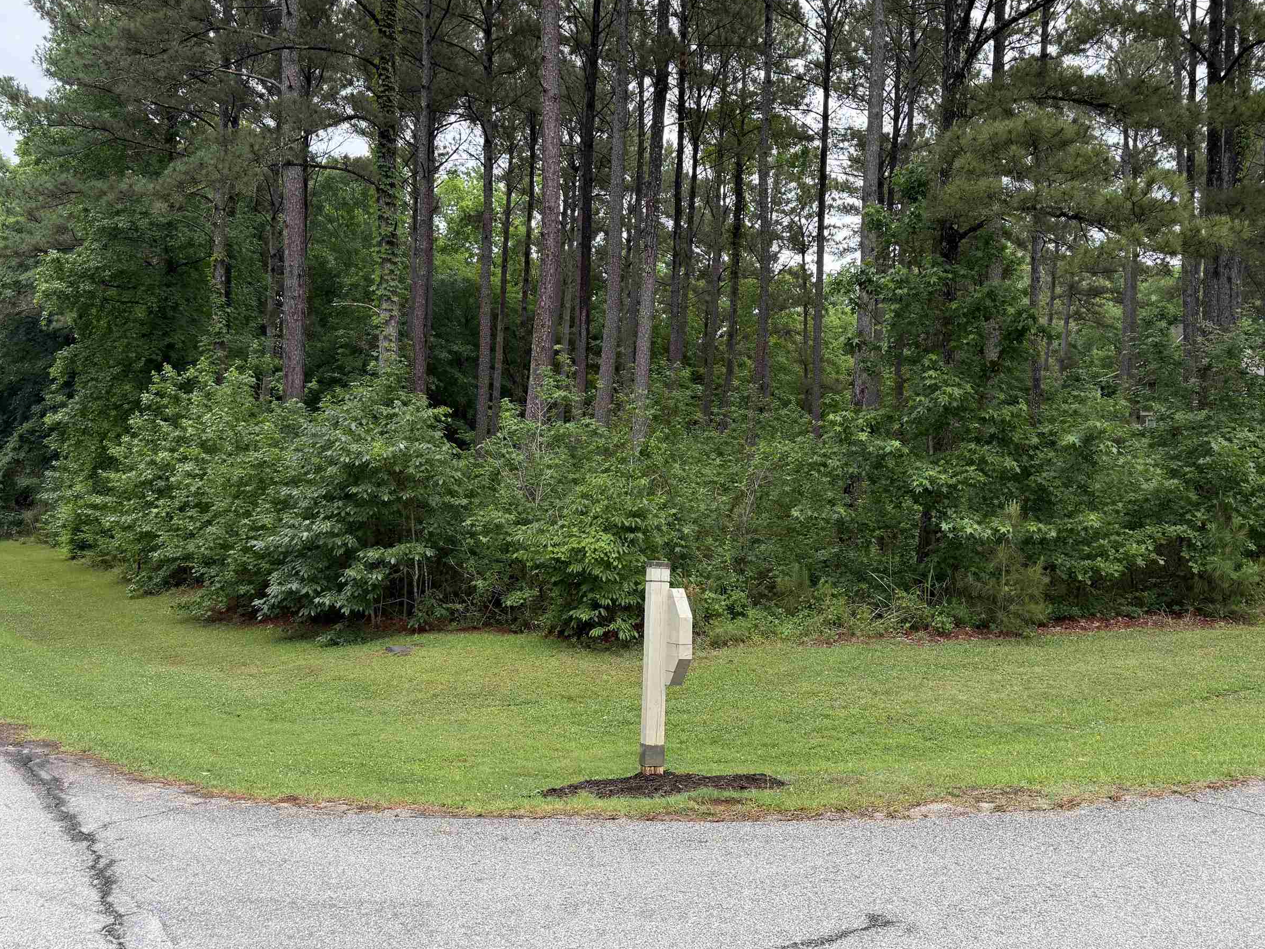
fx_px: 1133
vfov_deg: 45.4
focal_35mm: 31
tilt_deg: +3.7
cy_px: 427
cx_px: 679
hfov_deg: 58.3
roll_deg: -3.2
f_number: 1.78
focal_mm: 6.76
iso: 100
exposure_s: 1/543
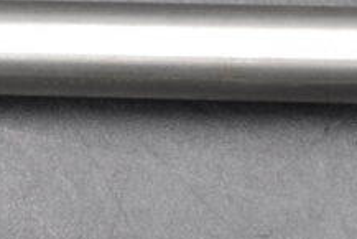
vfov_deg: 3.8
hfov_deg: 5.6
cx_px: -71
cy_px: 26
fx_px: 3622
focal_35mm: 365
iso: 400
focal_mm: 44
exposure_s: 1/40
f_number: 5.3
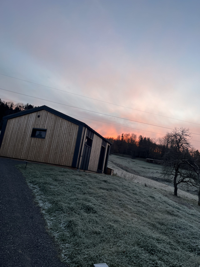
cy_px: 134
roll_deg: -9.2
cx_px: 100
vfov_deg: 67.3
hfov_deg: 53.1
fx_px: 200
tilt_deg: +12.2
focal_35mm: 26
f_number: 1.6
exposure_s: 1/122
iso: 64
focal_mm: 5.1
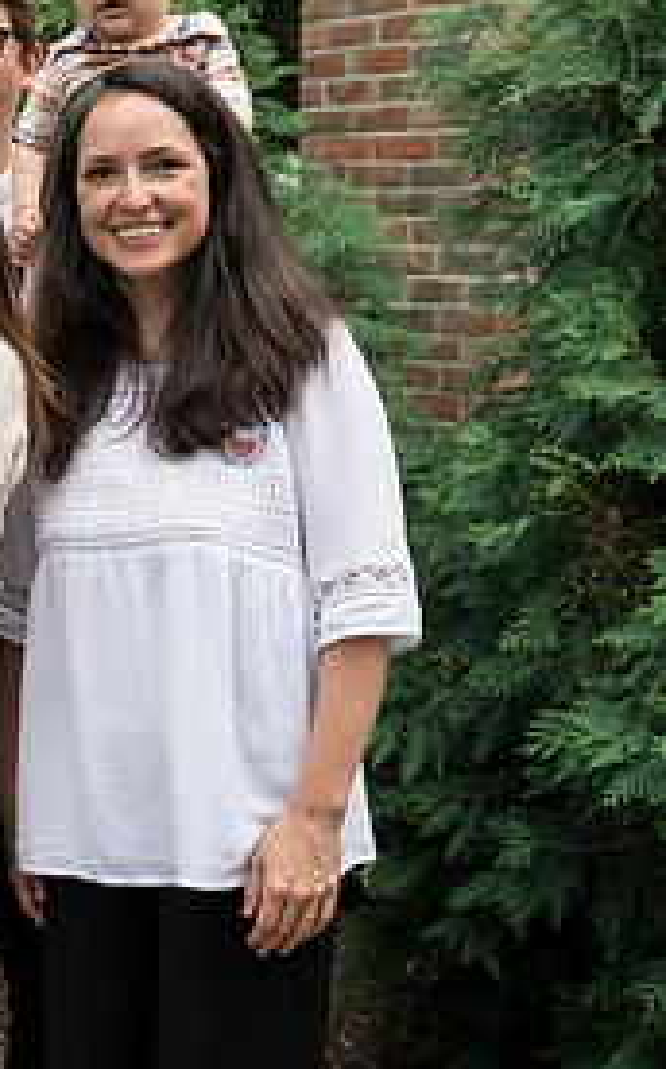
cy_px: 552
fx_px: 2183
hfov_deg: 15.4
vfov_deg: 27.5
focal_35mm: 75
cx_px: -453
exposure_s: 1/50
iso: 500
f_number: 8
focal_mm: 35
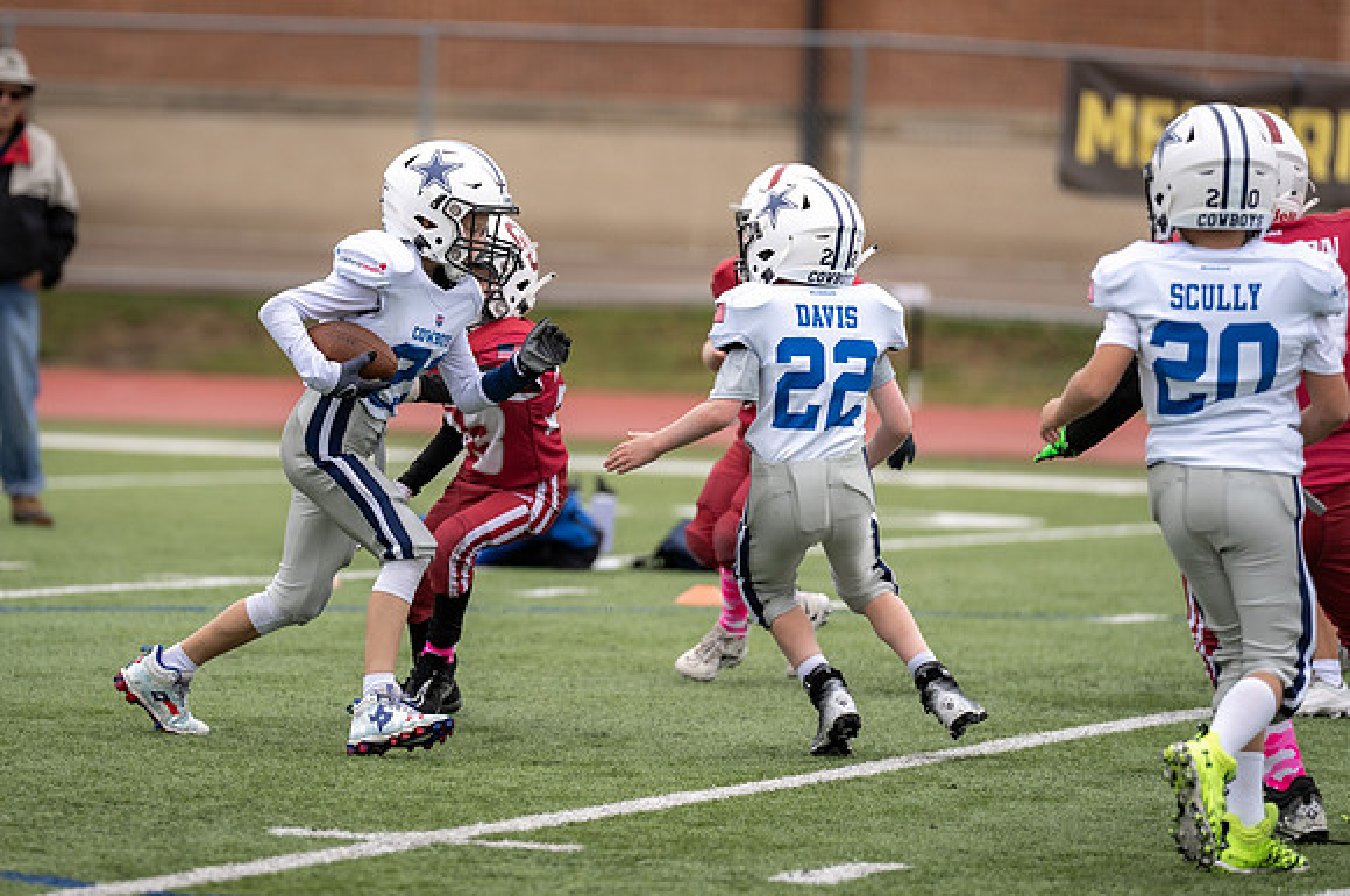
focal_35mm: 294
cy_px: 394
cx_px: 359
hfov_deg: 7.0
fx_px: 11011
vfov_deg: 4.7
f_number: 2.8
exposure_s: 1/1250
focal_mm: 200
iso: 200
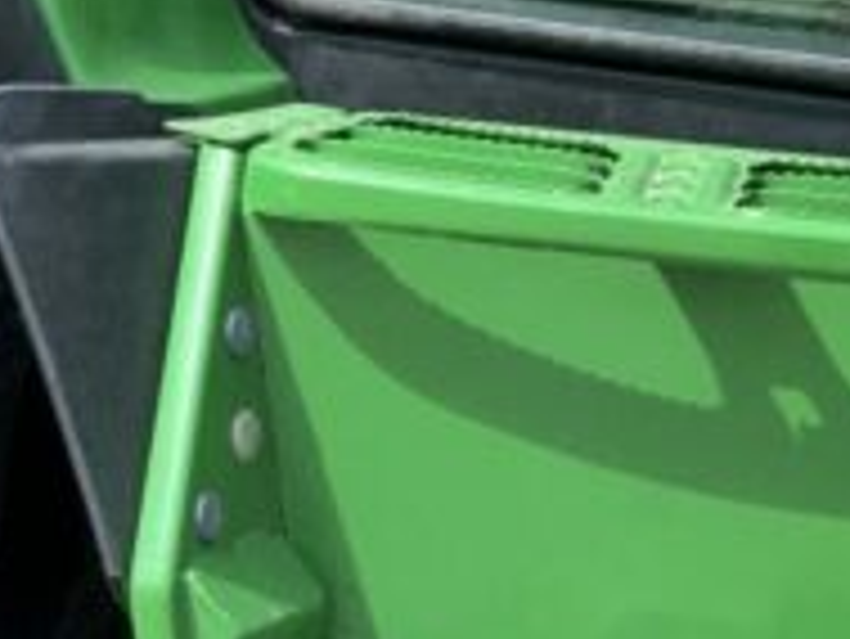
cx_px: -778
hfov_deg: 11.5
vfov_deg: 9.4
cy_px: 612
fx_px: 3858
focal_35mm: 157
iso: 16
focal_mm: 3
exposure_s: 1/1035
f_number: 1.8
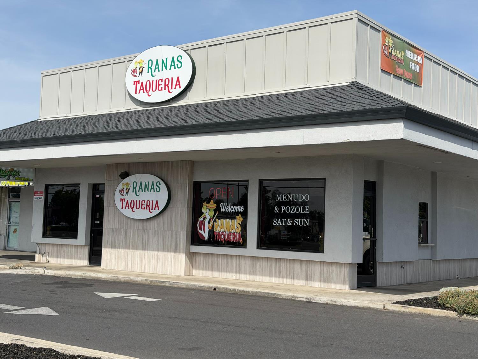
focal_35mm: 48
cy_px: 180
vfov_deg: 30.3
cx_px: 239
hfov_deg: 39.7
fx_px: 663
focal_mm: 6.76
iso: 64
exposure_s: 1/6536
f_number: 1.78
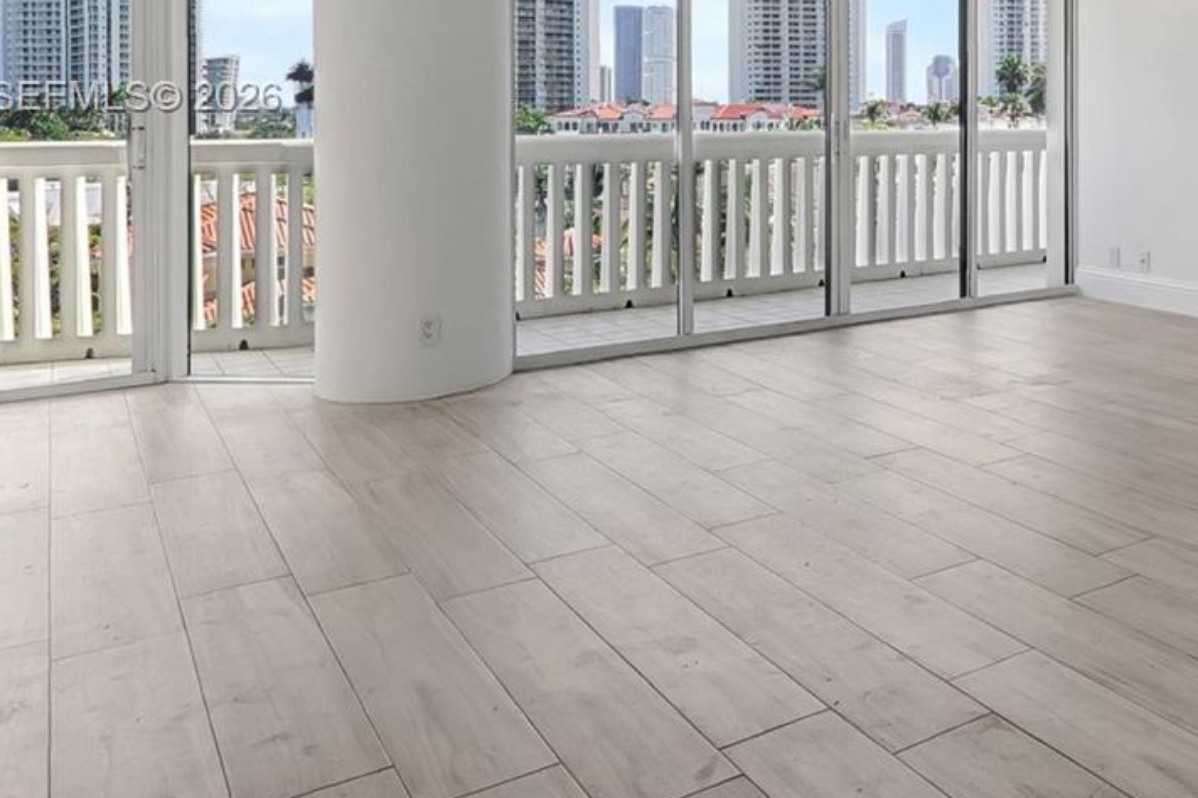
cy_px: 100
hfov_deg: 46.1
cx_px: 1104
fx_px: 1235
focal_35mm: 37
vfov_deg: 34.1
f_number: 13
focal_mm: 16.5
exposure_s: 1/30
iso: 640
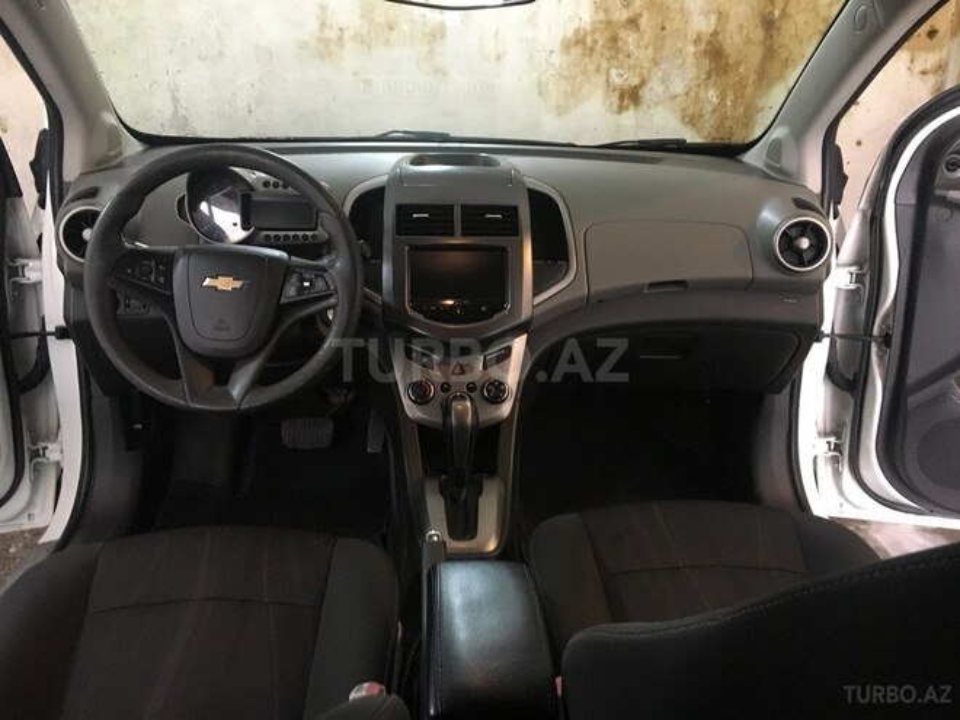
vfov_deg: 48.2
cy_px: 360
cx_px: 480
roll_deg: -1.9
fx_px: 804
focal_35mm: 29
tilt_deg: -19.2
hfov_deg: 61.7
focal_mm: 4.15
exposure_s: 1/25
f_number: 2.2
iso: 200
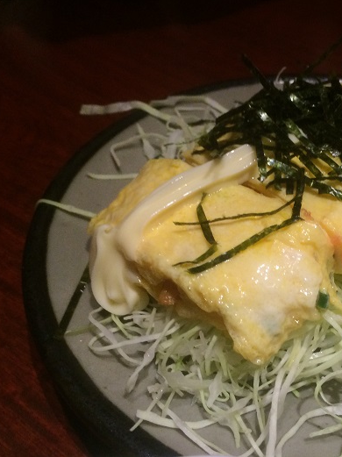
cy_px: 228
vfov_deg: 47.9
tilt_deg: -44.0
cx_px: 283
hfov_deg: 35.4
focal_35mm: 39
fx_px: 514
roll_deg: -3.1
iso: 160
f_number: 2.2
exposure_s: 1/30
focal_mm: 4.15
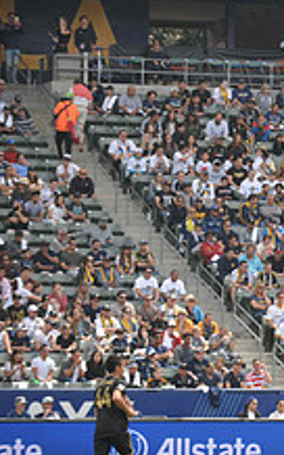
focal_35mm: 353
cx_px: 581
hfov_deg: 3.7
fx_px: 4377
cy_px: 192
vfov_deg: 6.0
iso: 320
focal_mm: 130
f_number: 3.5
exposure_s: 1/2500
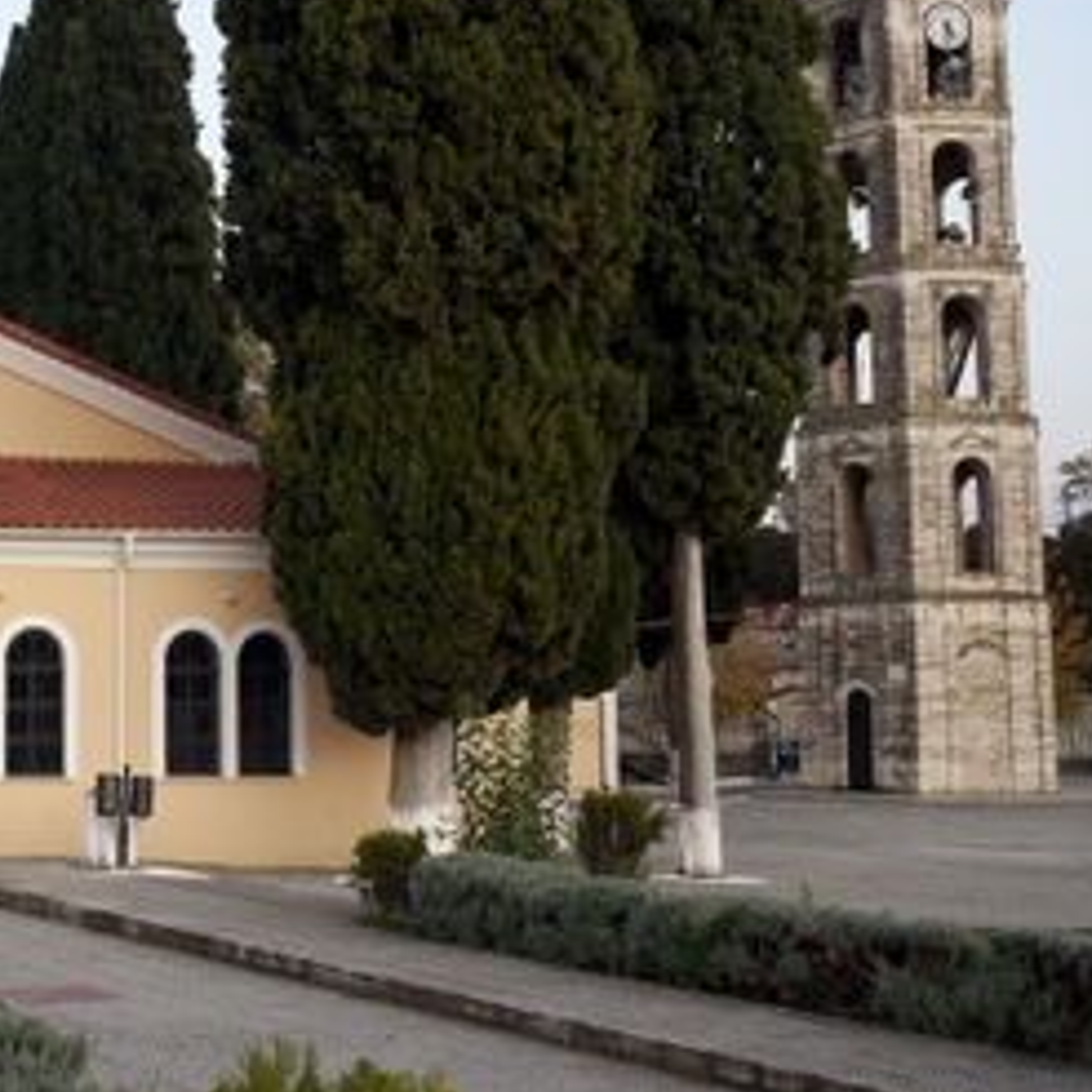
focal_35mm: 58
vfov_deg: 29.5
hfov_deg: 28.2
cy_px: 499
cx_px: 64
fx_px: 2070
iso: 400
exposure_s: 1/40
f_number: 6.3
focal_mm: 35
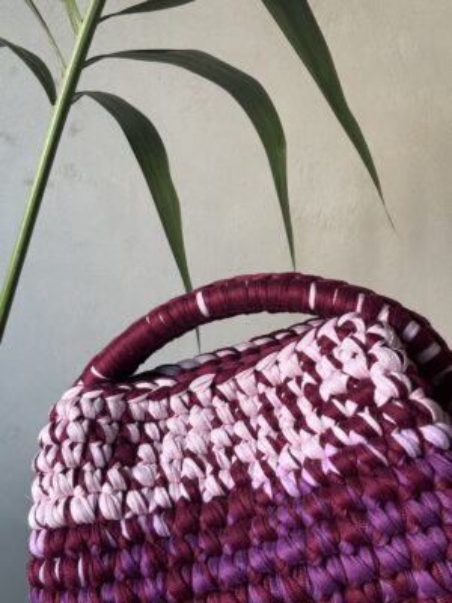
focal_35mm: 30
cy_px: 302
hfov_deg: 46.8
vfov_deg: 60.0
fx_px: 522
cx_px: 226
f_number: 1.9
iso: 80
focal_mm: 2.69
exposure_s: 1/60
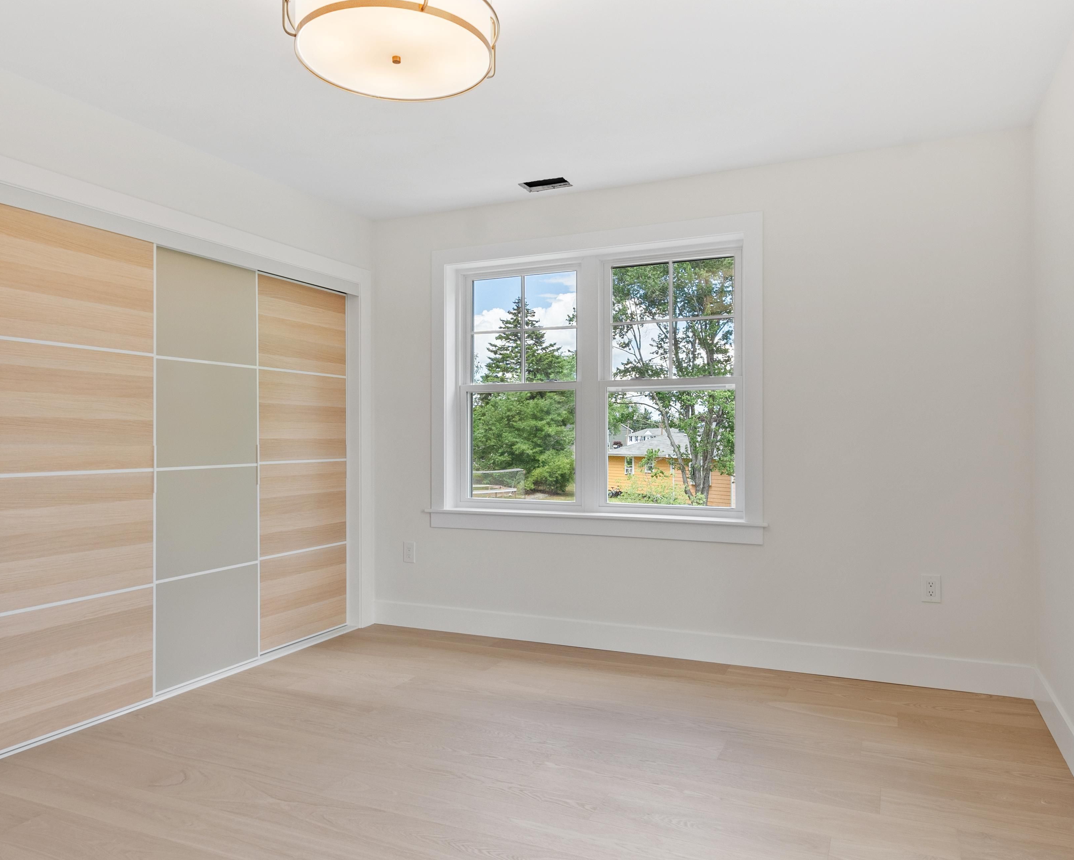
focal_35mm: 24
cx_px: 546
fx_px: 763
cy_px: 429
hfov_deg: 70.3
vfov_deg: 58.8
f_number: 8
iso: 400
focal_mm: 14
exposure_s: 1/8
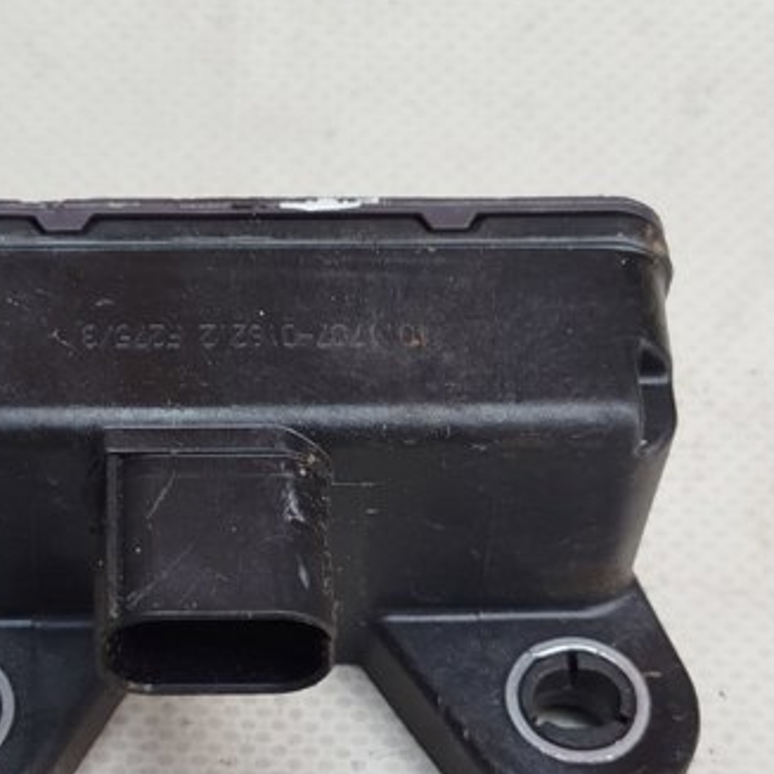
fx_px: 2100
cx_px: 237
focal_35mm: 83
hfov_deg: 20.8
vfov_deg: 20.8
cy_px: 515
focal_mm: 5.31
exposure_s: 1/100
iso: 64
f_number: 1.7
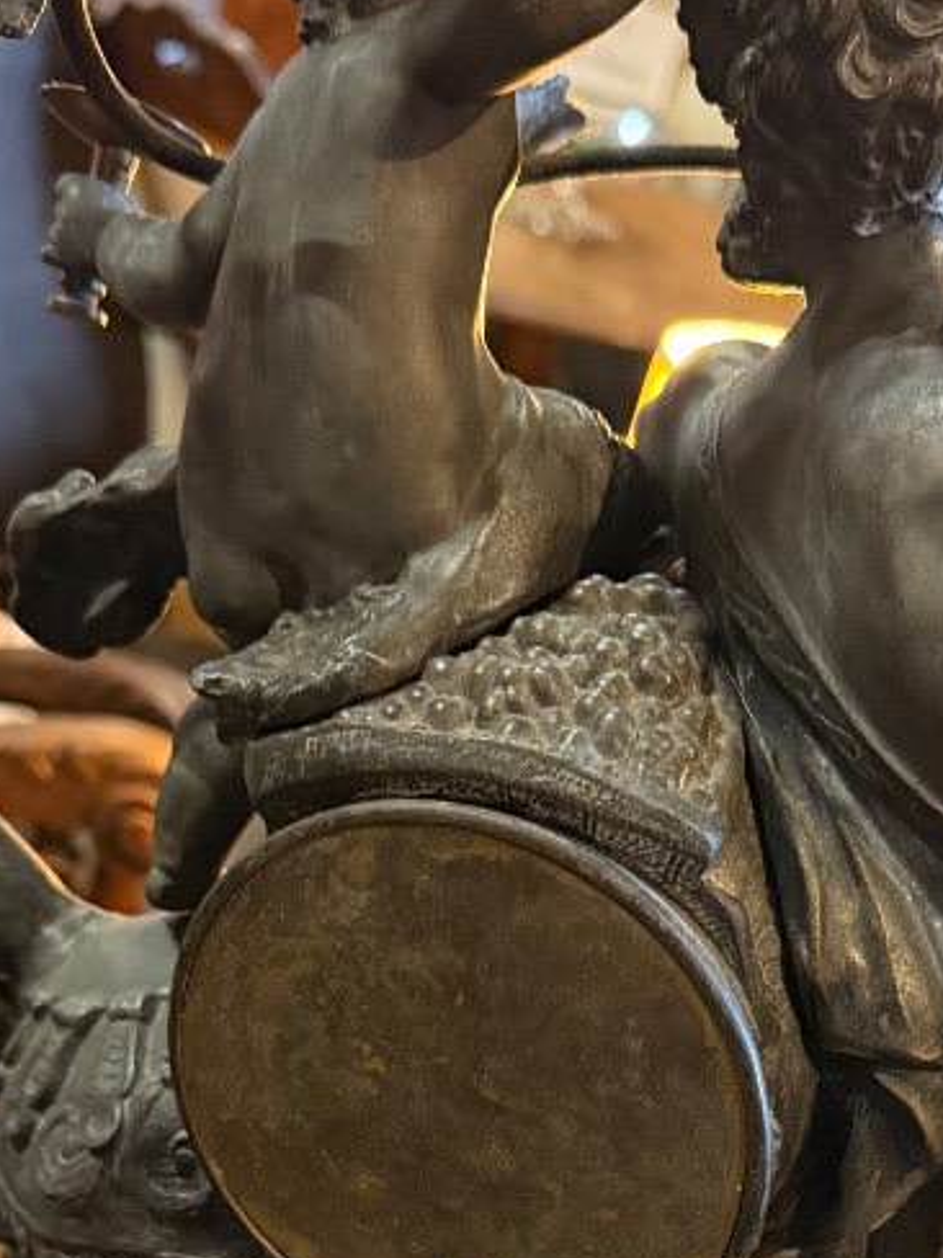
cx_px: 644
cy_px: 1067
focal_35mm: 59
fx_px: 2143
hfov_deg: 24.7
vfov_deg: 31.5
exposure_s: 1/33
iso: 800
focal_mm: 6.76
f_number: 1.78
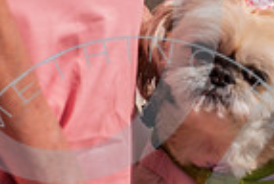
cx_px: 234
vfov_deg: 2.2
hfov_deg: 3.3
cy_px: 72
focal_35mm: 627
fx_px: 4782
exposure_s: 1/2000
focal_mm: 155
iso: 100
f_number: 2.8
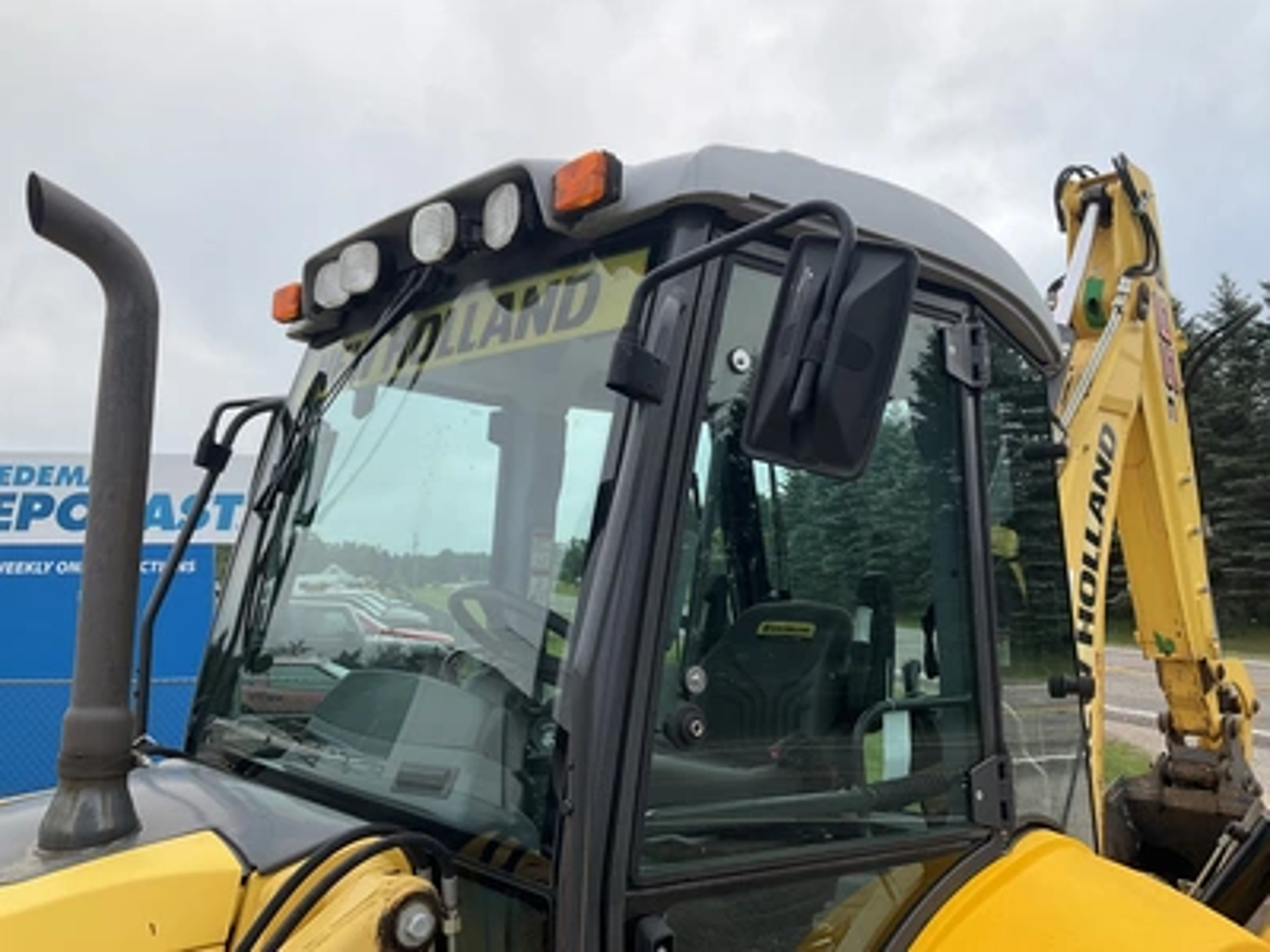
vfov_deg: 48.2
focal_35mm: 29
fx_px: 1064
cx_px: 635
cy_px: 476
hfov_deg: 61.7
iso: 25
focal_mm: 3
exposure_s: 1/749
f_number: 1.8
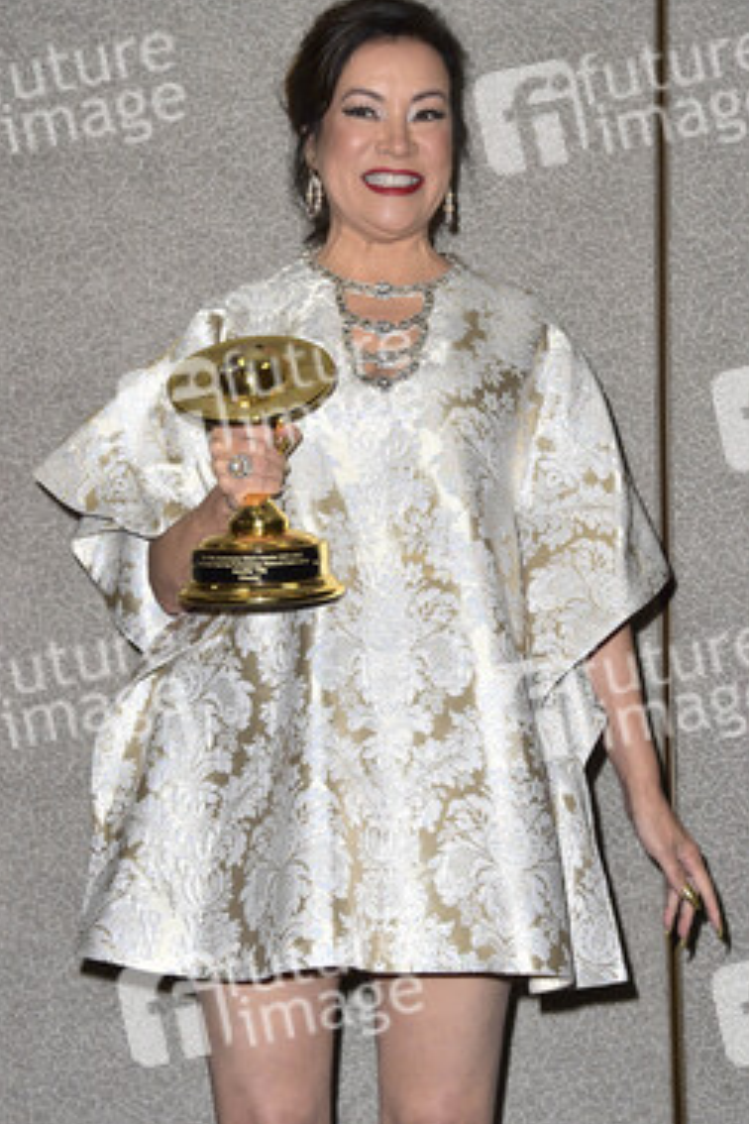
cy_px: 550
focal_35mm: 72
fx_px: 2247
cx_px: 358
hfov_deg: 18.9
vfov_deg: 28.1
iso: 500
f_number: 6.3
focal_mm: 68
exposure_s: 1/250
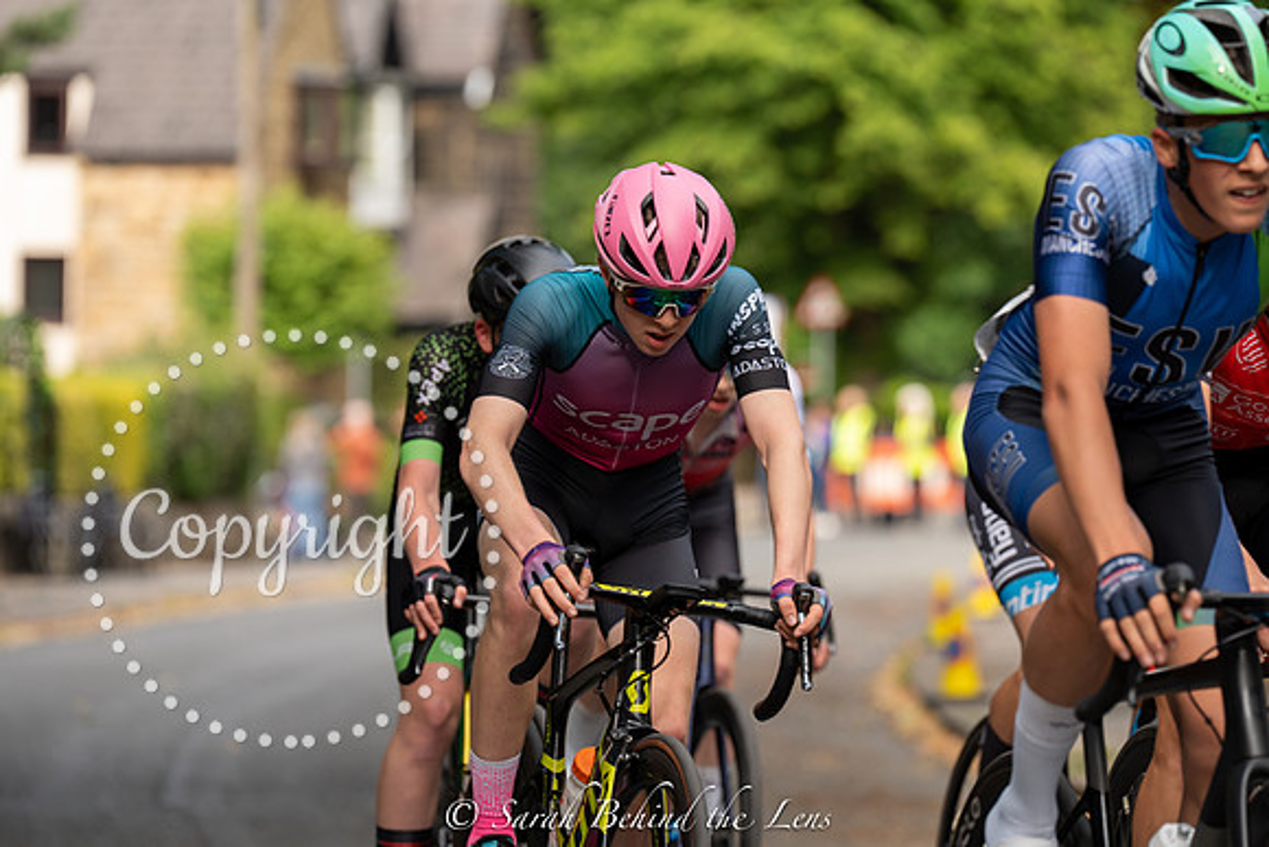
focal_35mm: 188
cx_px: 634
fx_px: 6628
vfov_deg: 7.3
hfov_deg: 10.9
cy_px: 424
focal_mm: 188
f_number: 4
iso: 400
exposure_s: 1/640
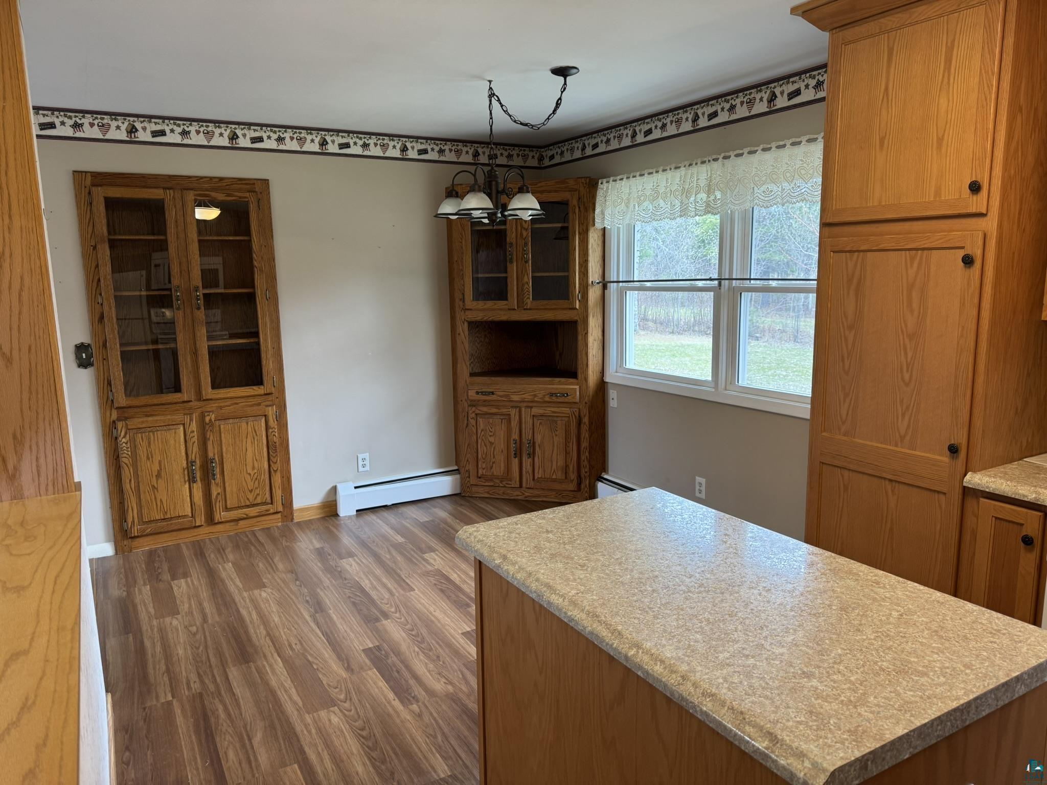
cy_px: 392
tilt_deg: -10.1
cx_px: 524
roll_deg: +0.6
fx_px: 726
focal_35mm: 24
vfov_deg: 56.8
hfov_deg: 71.6
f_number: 1.78
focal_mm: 6.76
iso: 125
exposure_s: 1/60
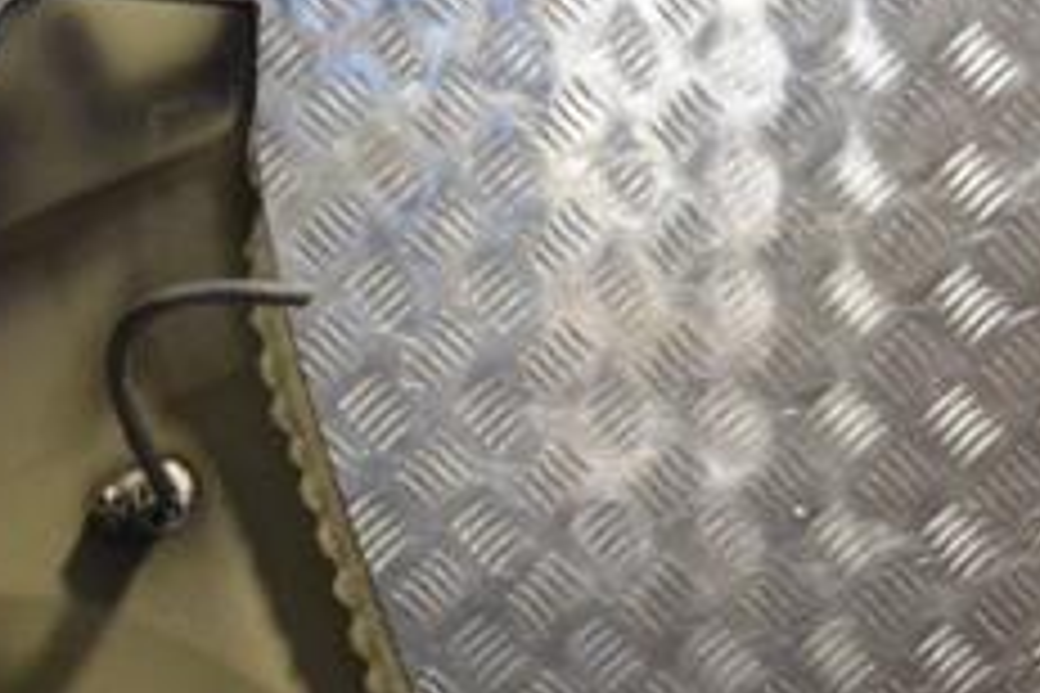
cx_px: -297
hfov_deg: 14.4
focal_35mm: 136
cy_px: 774
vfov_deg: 9.9
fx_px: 3937
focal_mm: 35
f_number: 9
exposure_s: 1/320
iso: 3200
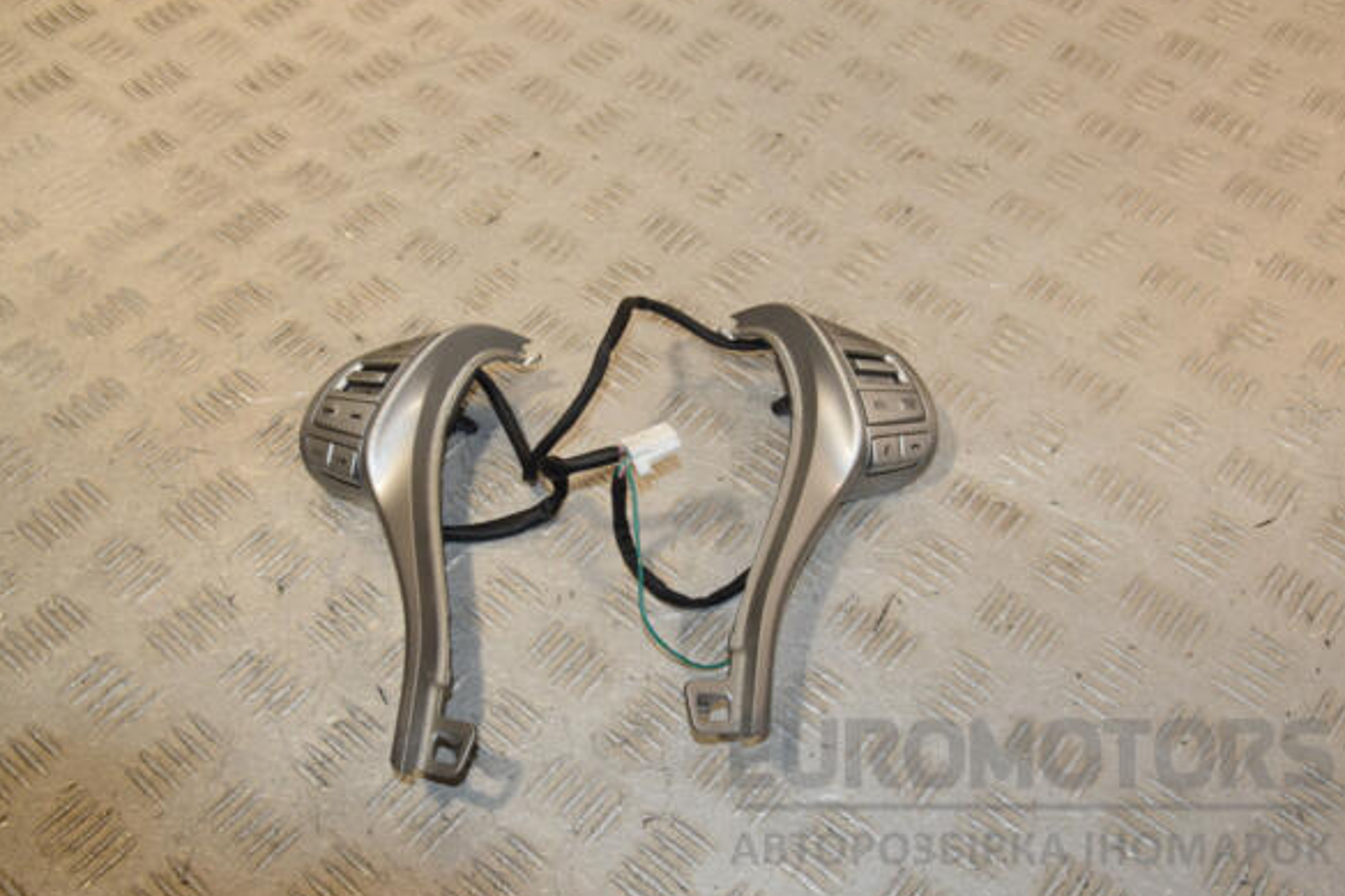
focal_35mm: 39
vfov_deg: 34.6
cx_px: 686
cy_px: 447
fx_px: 1438
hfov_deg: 50.1
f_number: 8
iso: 800
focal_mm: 25
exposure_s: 1/200
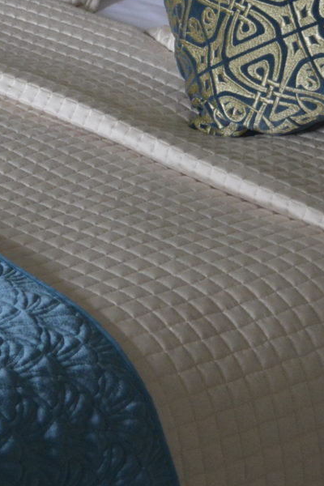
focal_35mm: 149
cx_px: 20
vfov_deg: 13.7
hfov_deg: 9.2
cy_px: 50
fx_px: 2007
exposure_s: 1/30
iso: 1600
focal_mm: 29
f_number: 4.2
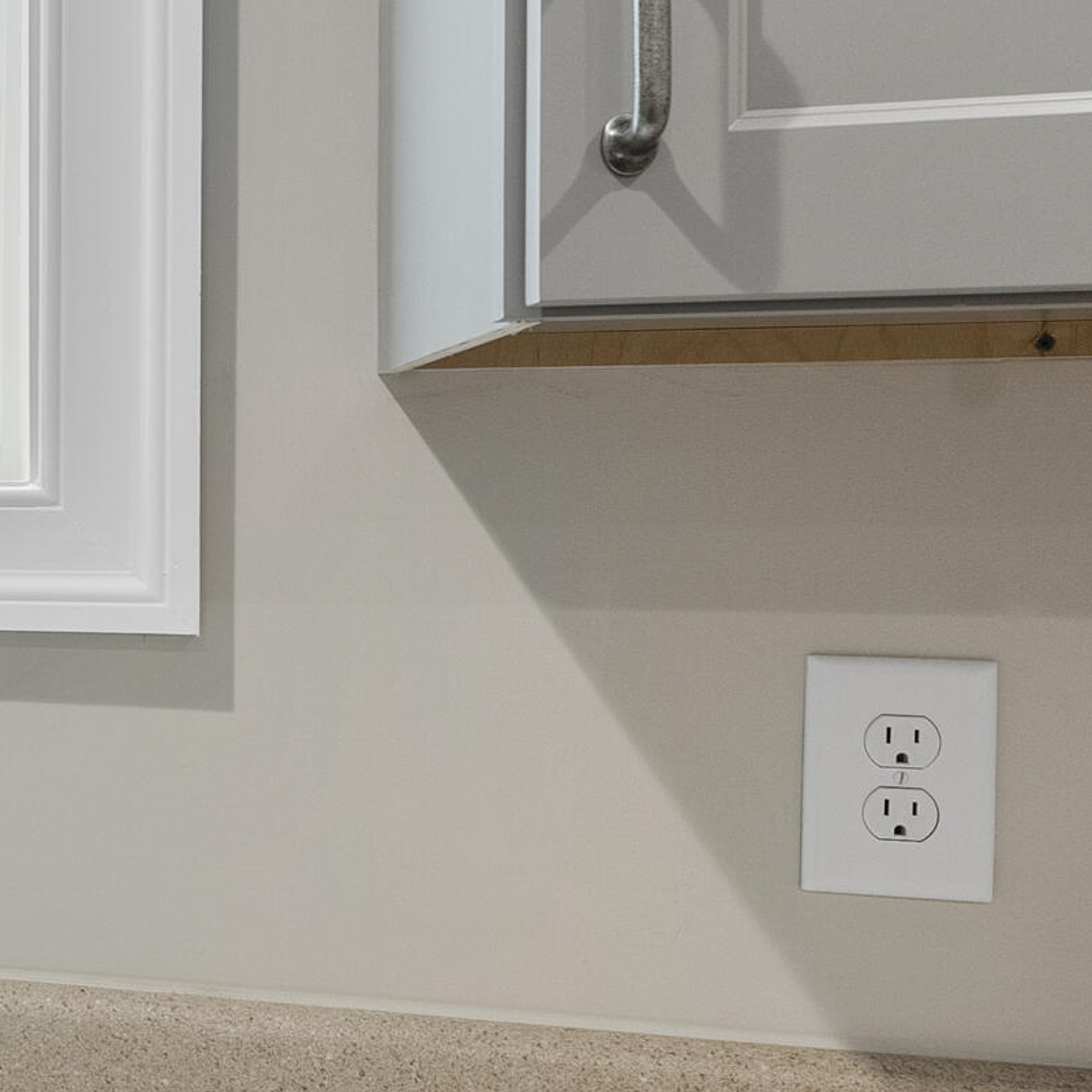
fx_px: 1843
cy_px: 517
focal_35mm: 52
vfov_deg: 33.0
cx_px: -665
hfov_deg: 23.8
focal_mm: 16.2
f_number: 7.1
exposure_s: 1/10
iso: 400
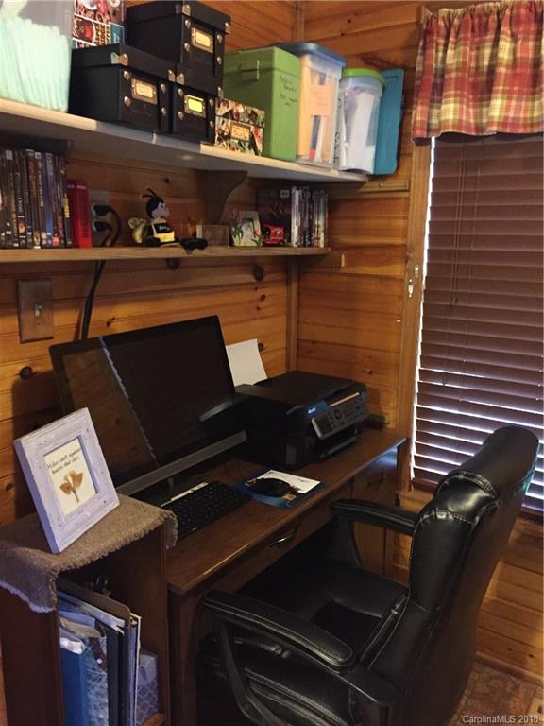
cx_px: 272
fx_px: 608
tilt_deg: -11.1
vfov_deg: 61.7
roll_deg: -0.7
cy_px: 363
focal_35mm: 29
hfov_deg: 48.2
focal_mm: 4.15
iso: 320
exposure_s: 1/15
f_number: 2.2
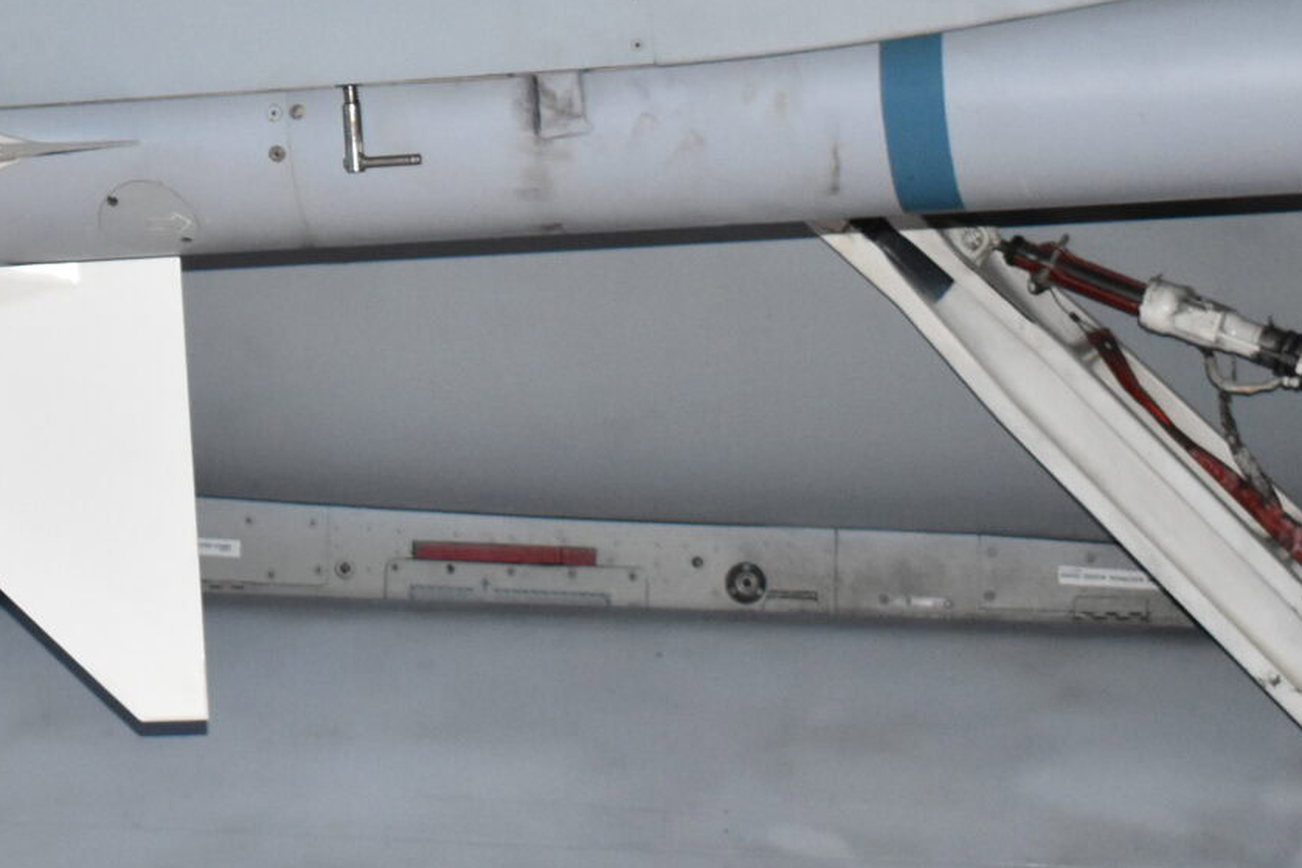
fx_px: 6291
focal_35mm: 174
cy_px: -63
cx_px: -290
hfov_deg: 11.6
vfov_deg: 7.8
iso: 2000
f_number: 5.6
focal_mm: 38
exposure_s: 1/60
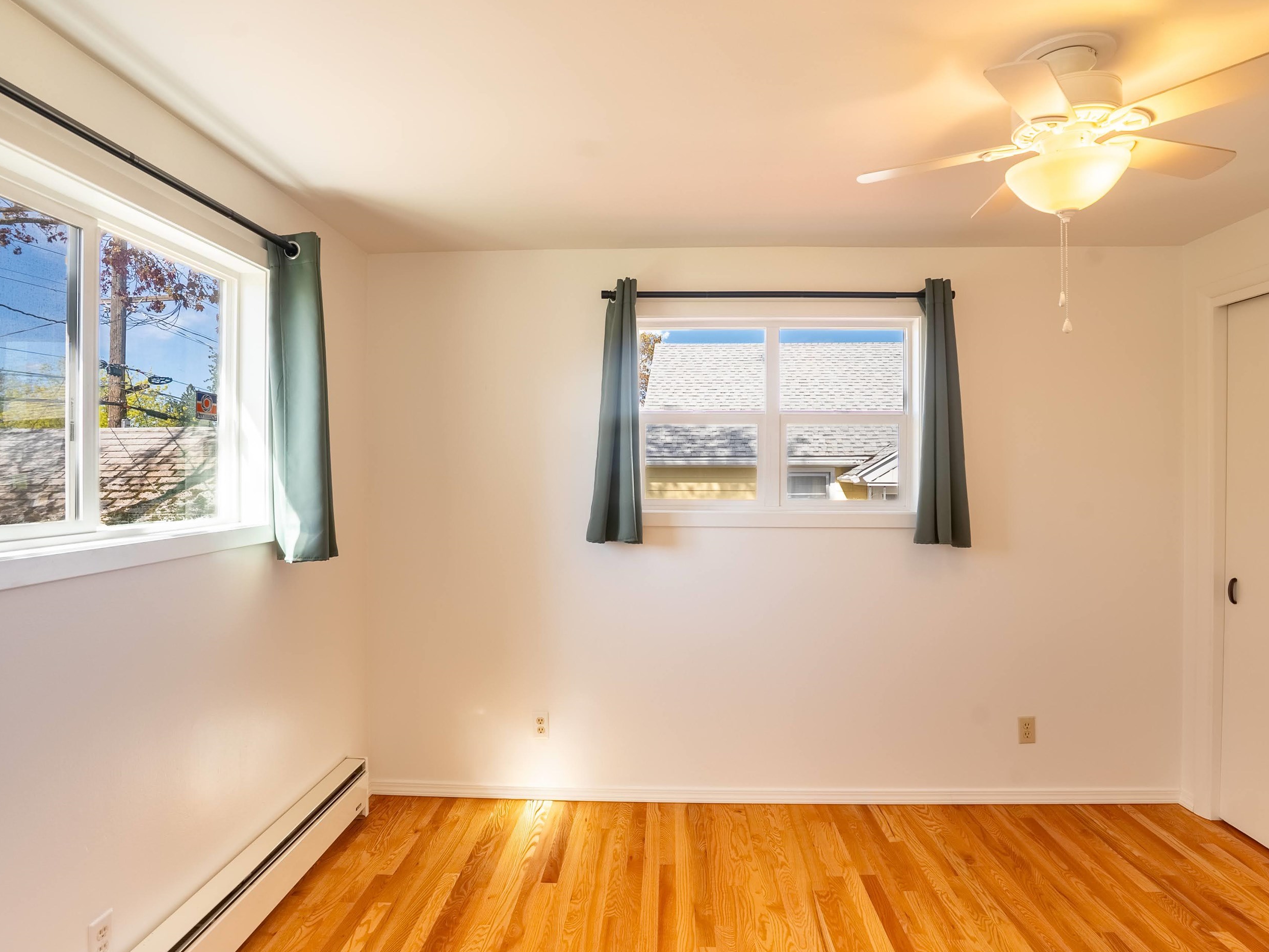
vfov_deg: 68.7
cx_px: 641
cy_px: 469
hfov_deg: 84.7
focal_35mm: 19
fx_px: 697
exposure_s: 1/800
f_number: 8
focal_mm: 16
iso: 400
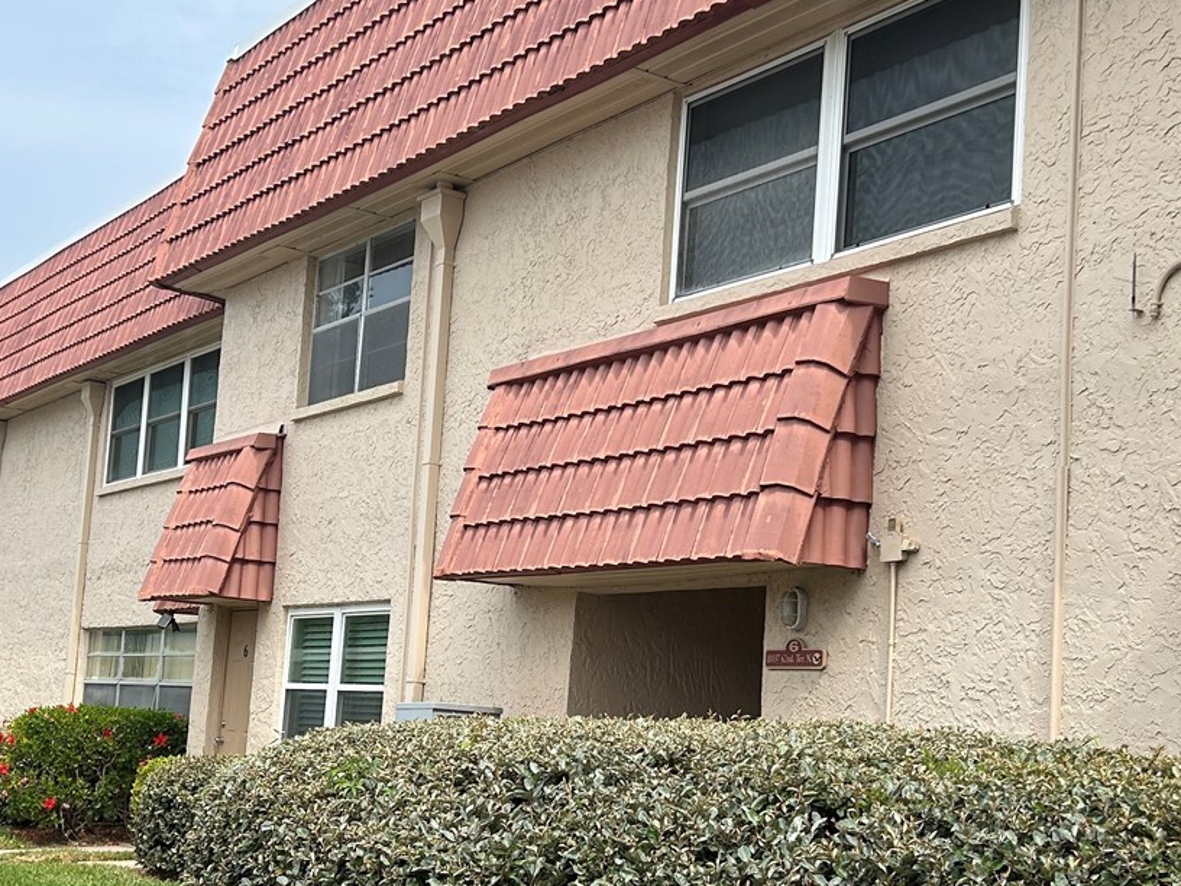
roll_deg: -3.7
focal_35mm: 51
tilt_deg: +5.5
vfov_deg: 28.5
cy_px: 550
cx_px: 599
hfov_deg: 37.5
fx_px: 1740
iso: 50
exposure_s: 1/3571
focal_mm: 5.7
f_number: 1.5
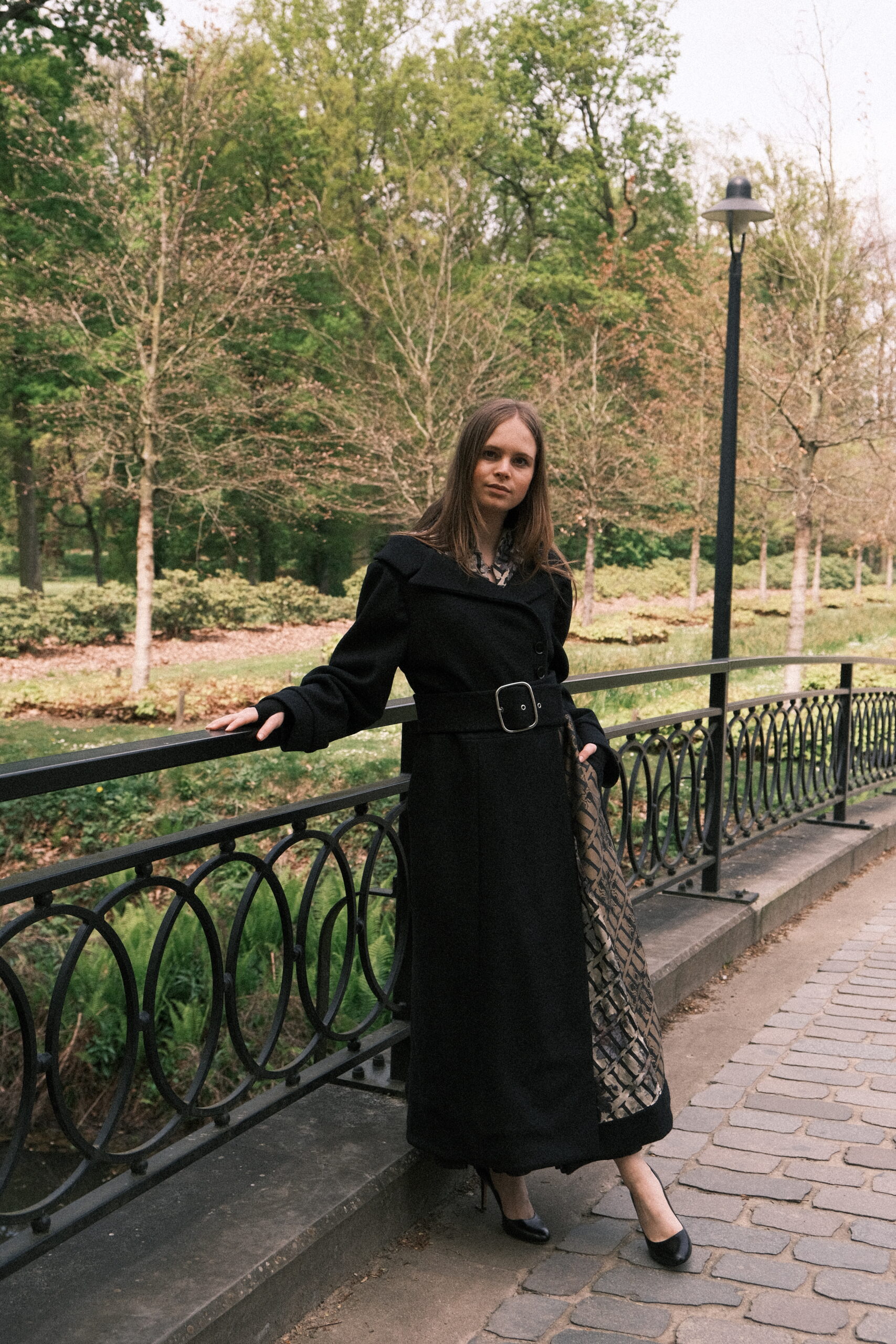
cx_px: 448
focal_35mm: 42
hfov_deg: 31.9
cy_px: 672
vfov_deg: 46.4
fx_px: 1568
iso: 500
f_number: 3.6
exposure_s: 1/1600
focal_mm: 27.7
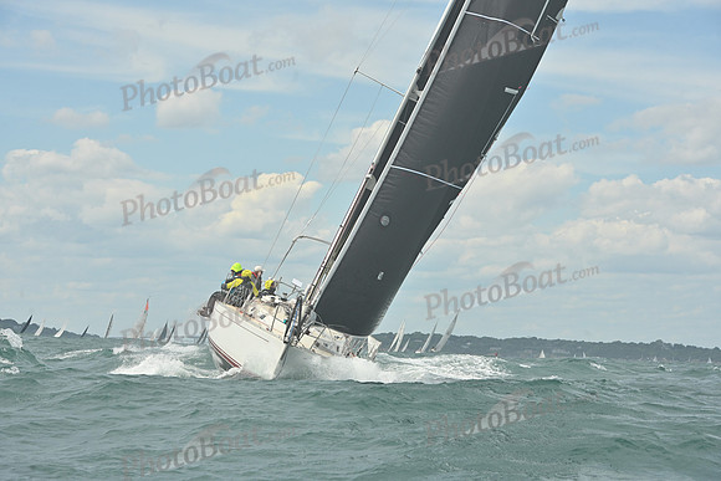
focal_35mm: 122
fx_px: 2444
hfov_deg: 16.8
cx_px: 360
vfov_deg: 11.2
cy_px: 240
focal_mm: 122
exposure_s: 1/1250
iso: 320
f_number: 11
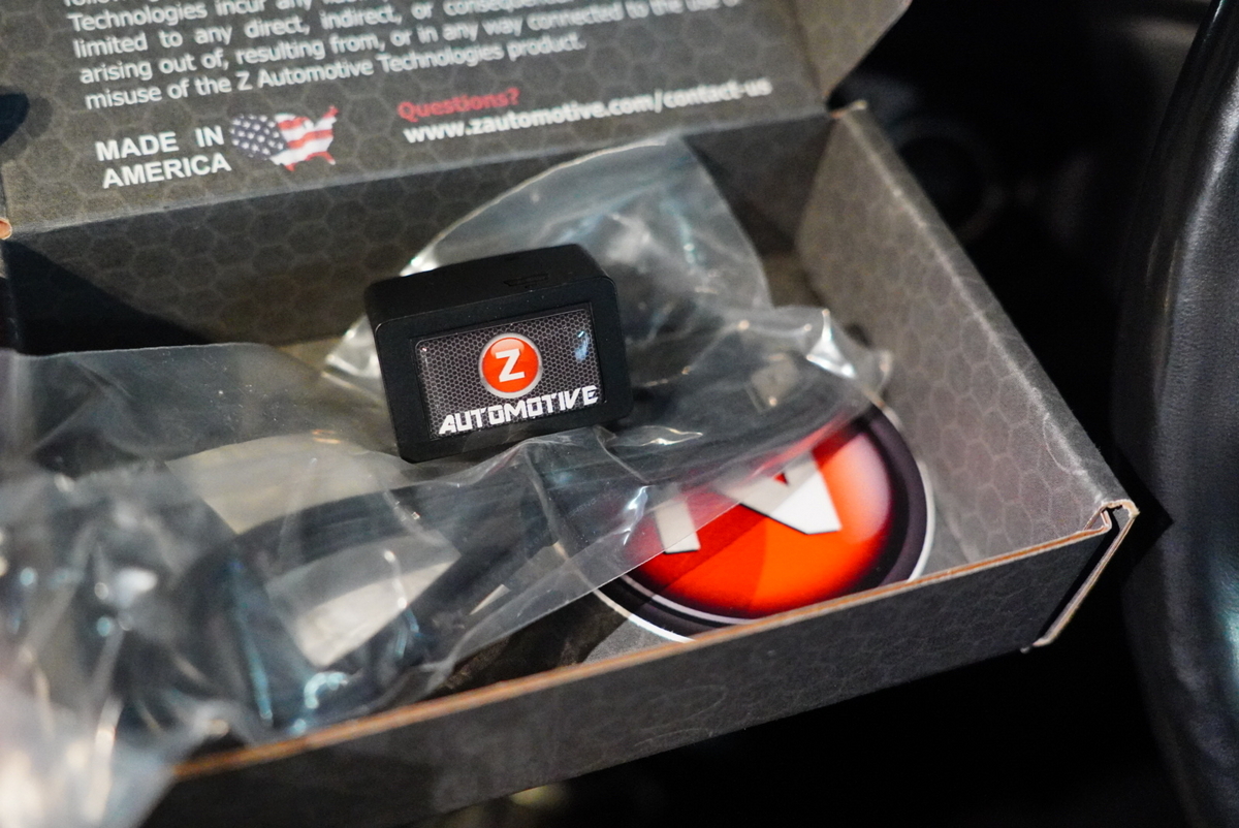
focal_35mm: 45
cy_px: 414
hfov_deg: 43.6
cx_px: 620
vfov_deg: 29.9
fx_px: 1550
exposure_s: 1/60
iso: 6400
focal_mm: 30
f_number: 2.8
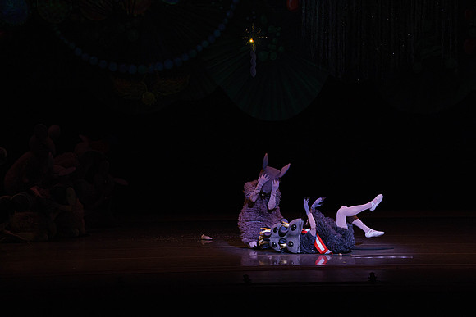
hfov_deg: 10.3
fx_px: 2645
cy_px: 158
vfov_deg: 6.9
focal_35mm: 200
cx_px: 238
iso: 5000
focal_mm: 200
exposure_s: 1/320
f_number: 9
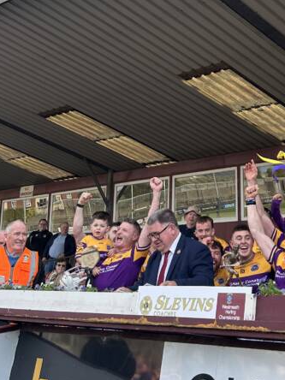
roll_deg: -6.6
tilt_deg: +24.5
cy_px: 67
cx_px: 230
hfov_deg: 24.0
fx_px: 659
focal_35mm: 60
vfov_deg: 31.2
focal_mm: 5.7
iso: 50
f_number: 1.5
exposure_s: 1/581
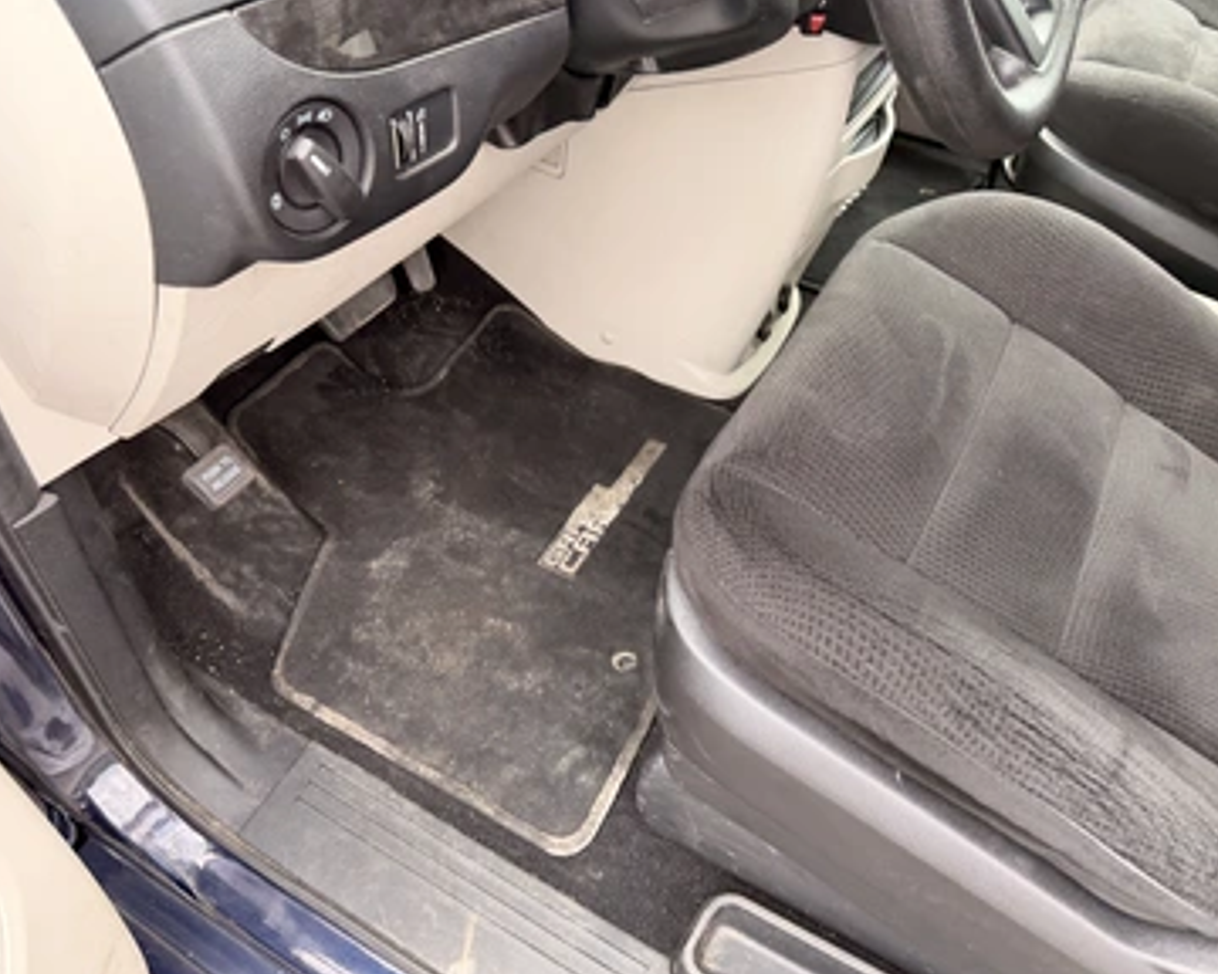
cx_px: 568
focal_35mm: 26
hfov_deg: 66.0
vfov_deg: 54.9
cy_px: 501
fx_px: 937
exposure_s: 1/209
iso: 125
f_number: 1.78
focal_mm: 6.76
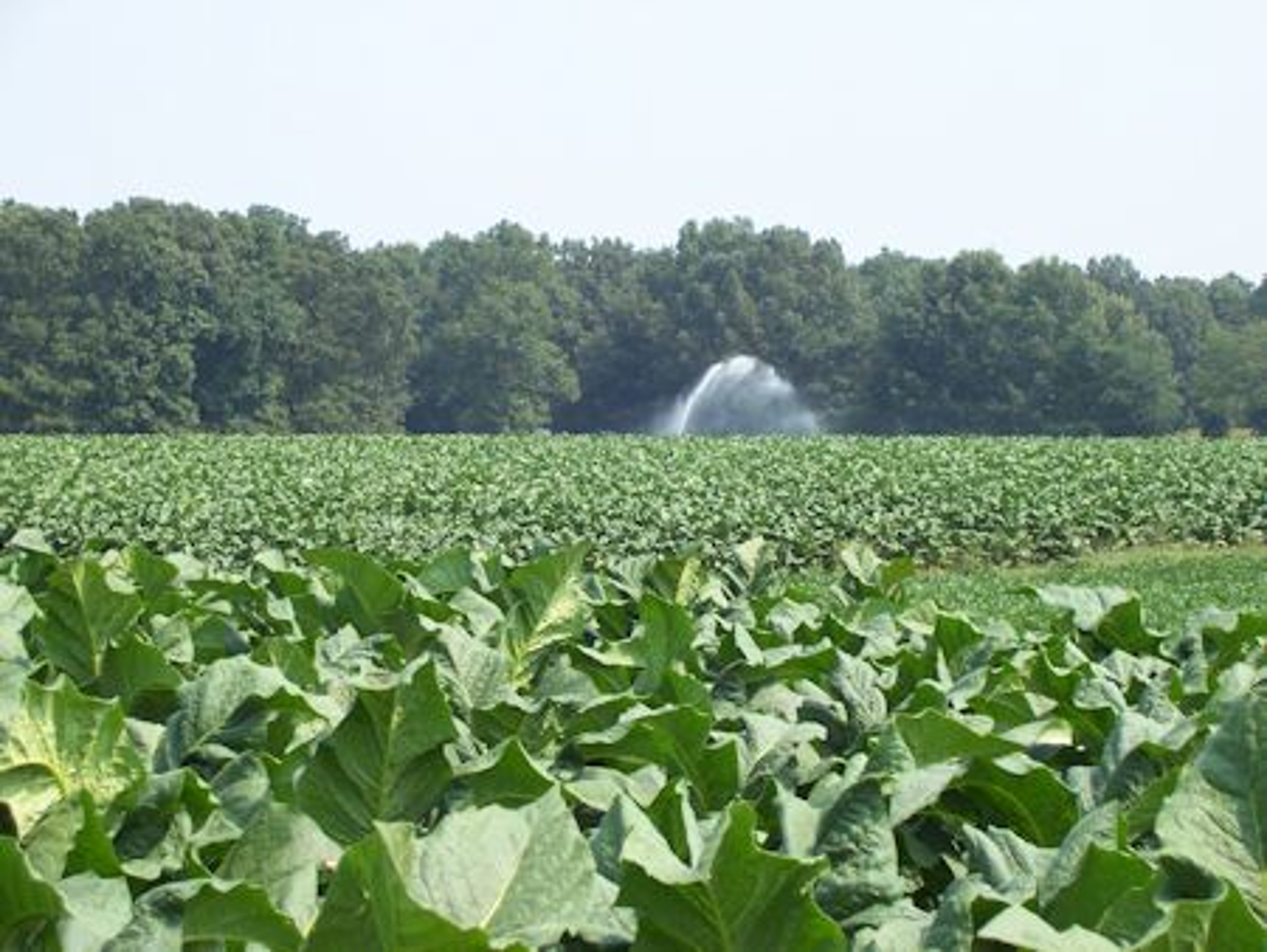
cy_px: 476
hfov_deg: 19.3
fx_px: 3735
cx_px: 634
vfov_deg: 14.5
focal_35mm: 102
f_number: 4.6
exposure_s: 1/350
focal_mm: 16.8
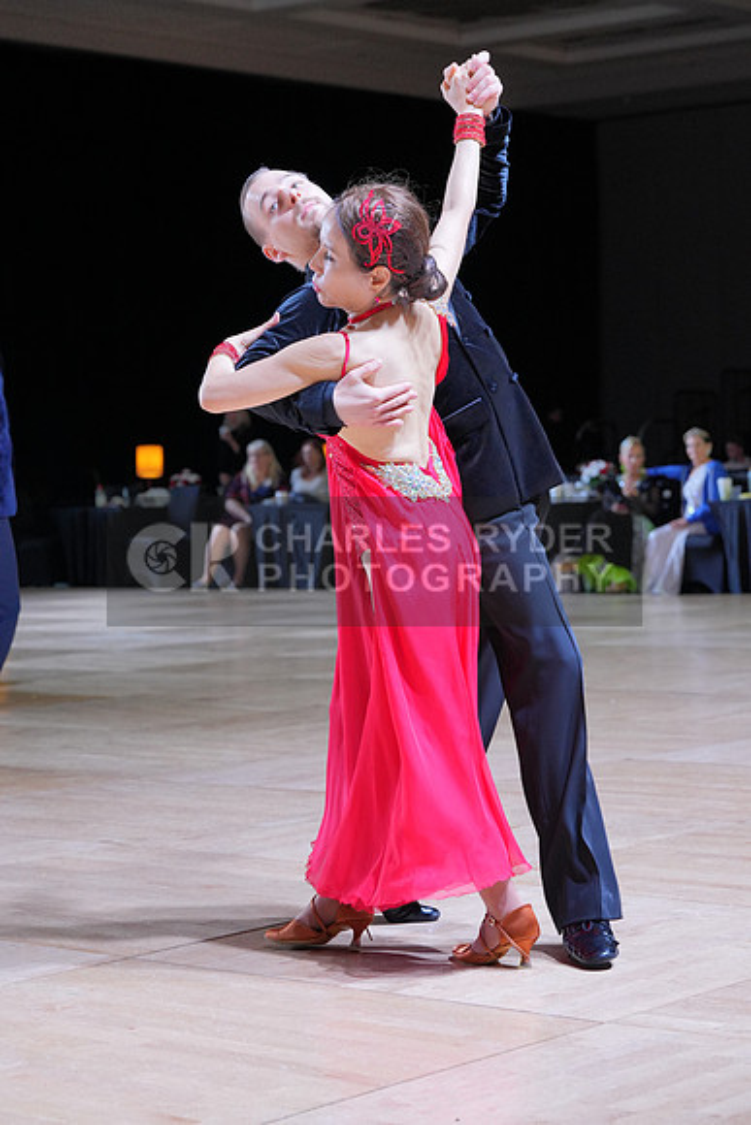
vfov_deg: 24.2
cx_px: 376
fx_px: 2627
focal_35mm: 84
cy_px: 562
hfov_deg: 16.3
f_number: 5.6
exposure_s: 1/400
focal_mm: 84
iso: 2000
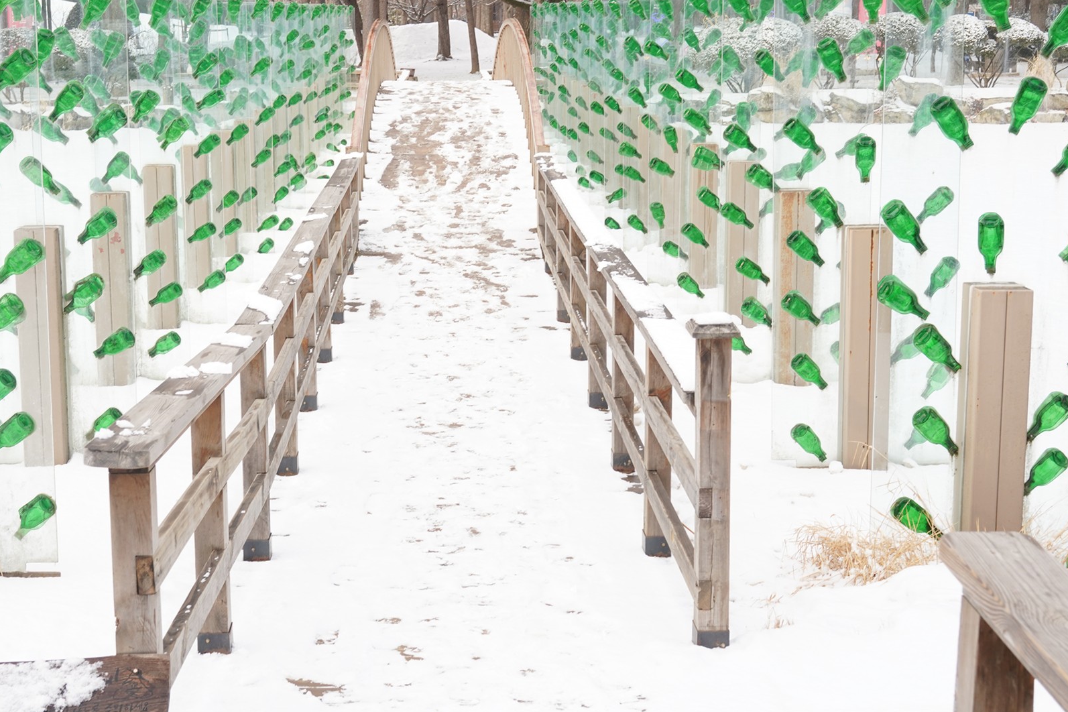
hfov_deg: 36.8
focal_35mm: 54
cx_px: 454
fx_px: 1602
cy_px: 294
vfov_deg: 25.0
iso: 320
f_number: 9
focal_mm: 43
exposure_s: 1/100
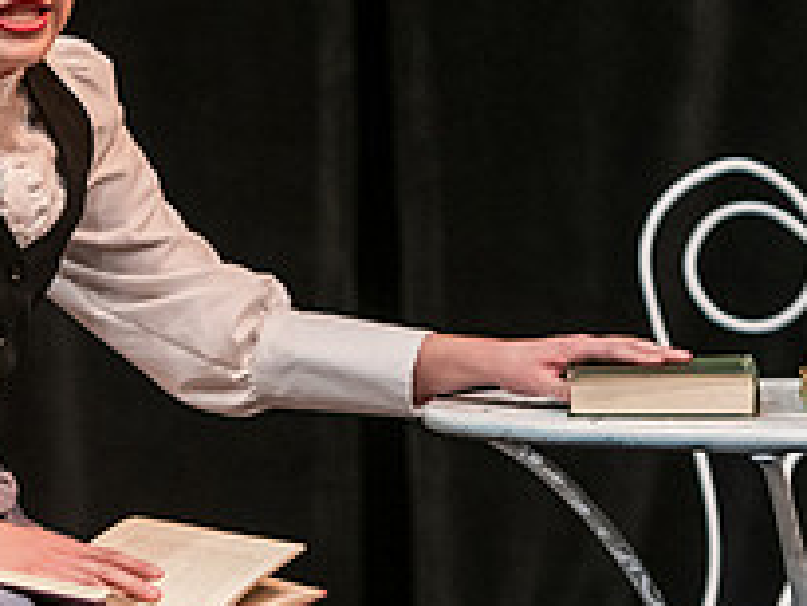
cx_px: 114
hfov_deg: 5.4
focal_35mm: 367
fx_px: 8561
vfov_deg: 4.0
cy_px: -26
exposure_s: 1/200
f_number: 3.2
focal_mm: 135
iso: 3200
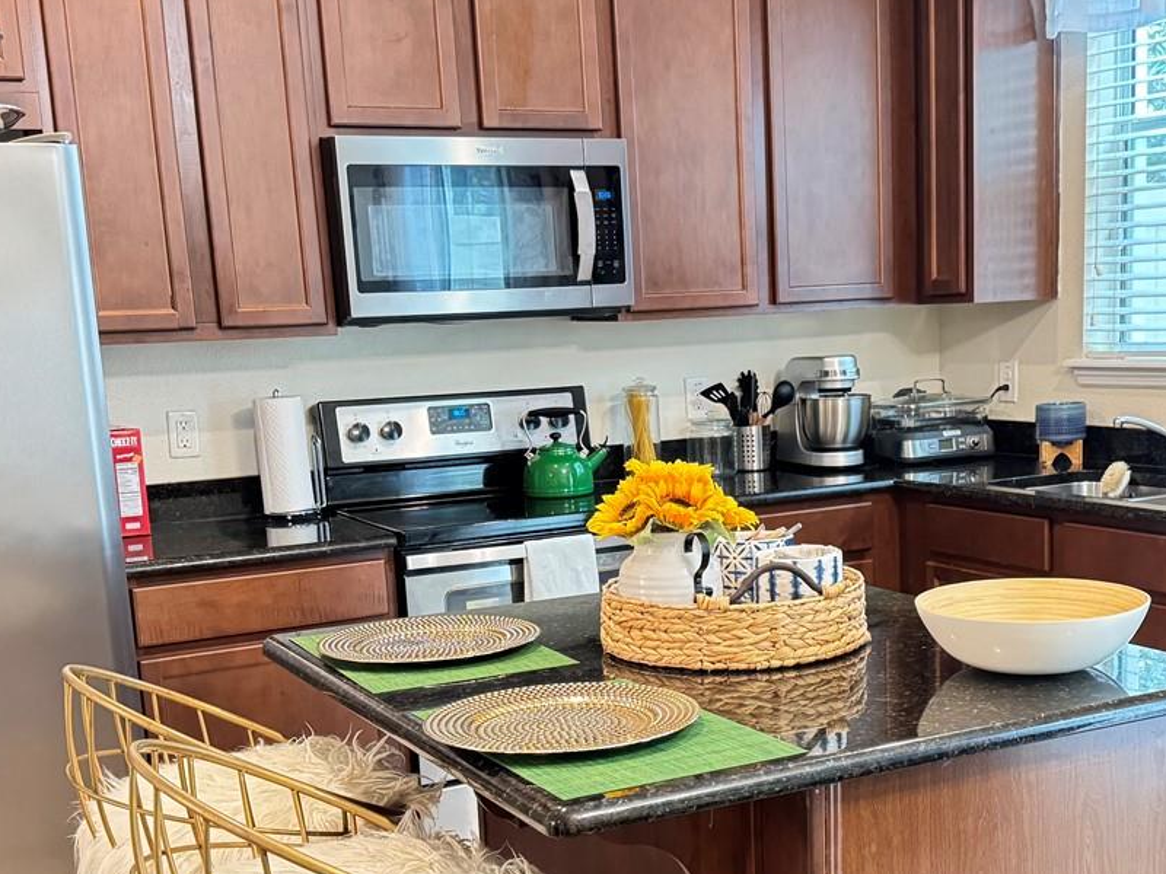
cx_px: 708
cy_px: 603
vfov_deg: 30.0
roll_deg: +2.4
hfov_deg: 39.5
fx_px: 1617
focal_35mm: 48
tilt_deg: -11.6
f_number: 1.78
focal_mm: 6.76
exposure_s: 1/40
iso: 1000
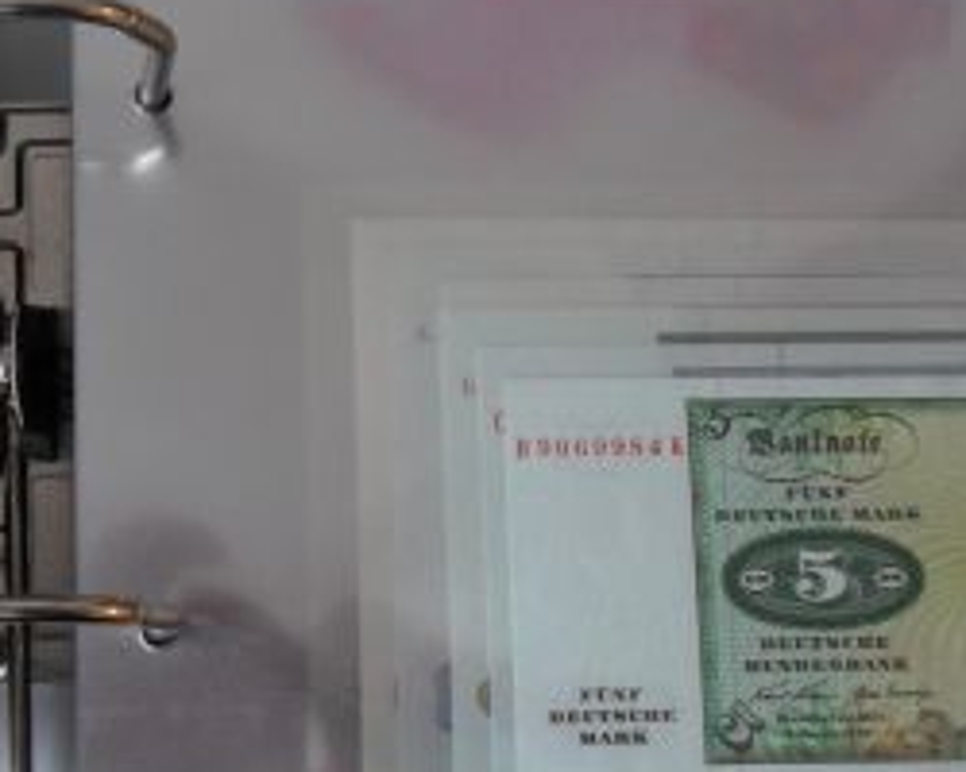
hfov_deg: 22.3
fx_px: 2344
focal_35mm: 82
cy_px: 382
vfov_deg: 18.7
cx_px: -23
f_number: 3
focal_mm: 6.3
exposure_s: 1/45
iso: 160
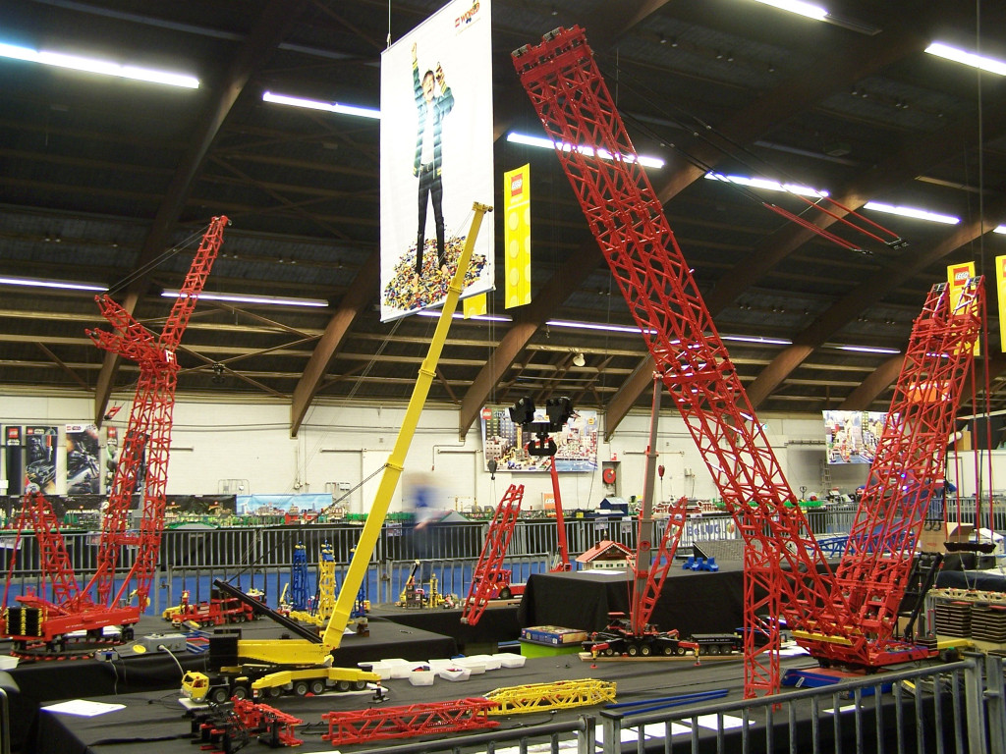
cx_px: 503
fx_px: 1104
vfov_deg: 37.7
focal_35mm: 38
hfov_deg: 49.0
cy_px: 377
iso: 80
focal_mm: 6.3
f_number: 2.8
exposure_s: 1/2
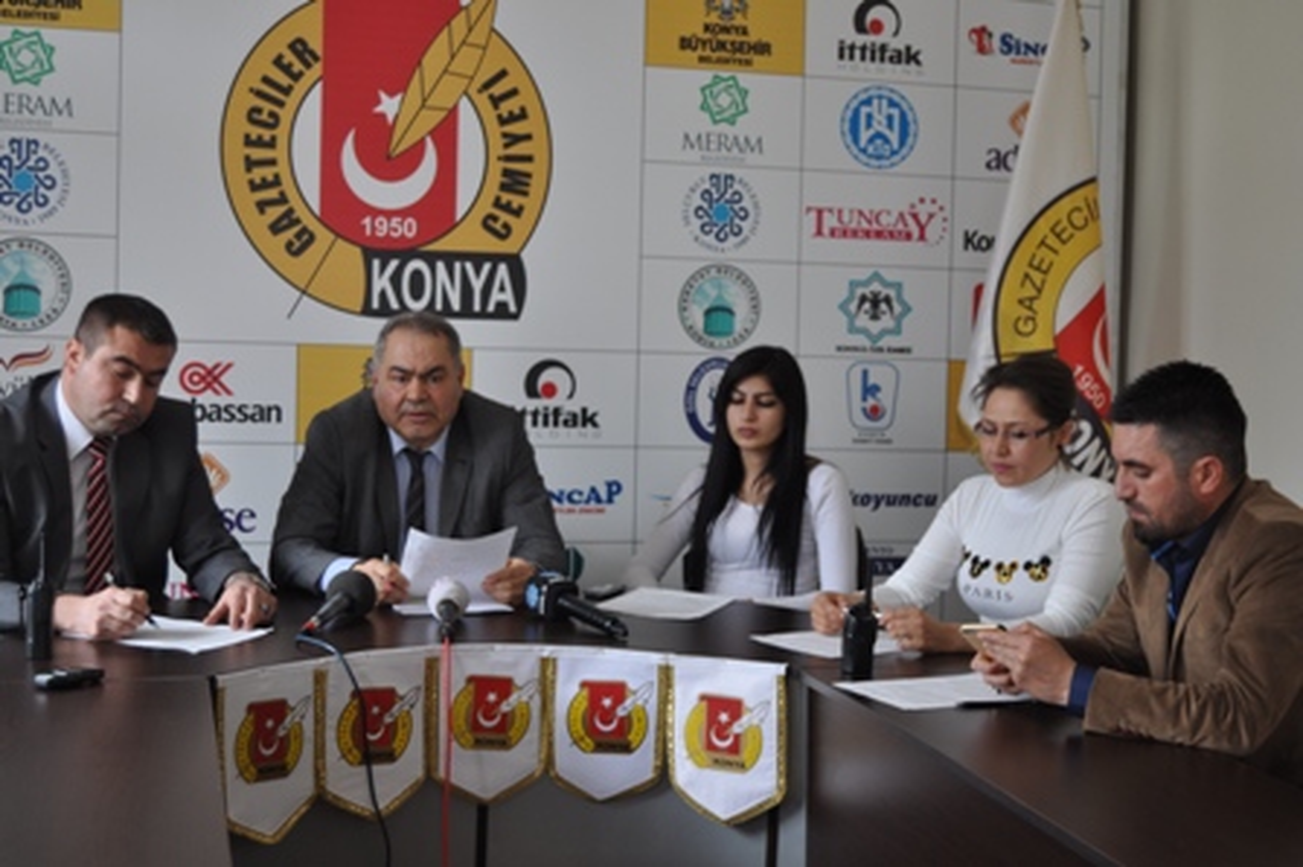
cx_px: 652
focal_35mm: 52
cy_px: 434
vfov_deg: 25.7
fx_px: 1899
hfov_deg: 37.9
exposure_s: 1/80
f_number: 4.5
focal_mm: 35
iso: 400
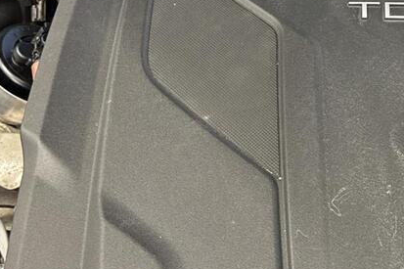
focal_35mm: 87
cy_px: 75
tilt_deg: -45.0
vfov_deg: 15.6
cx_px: 357
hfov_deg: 22.9
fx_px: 976
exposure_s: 1/50
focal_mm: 6.76
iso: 250
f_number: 1.78
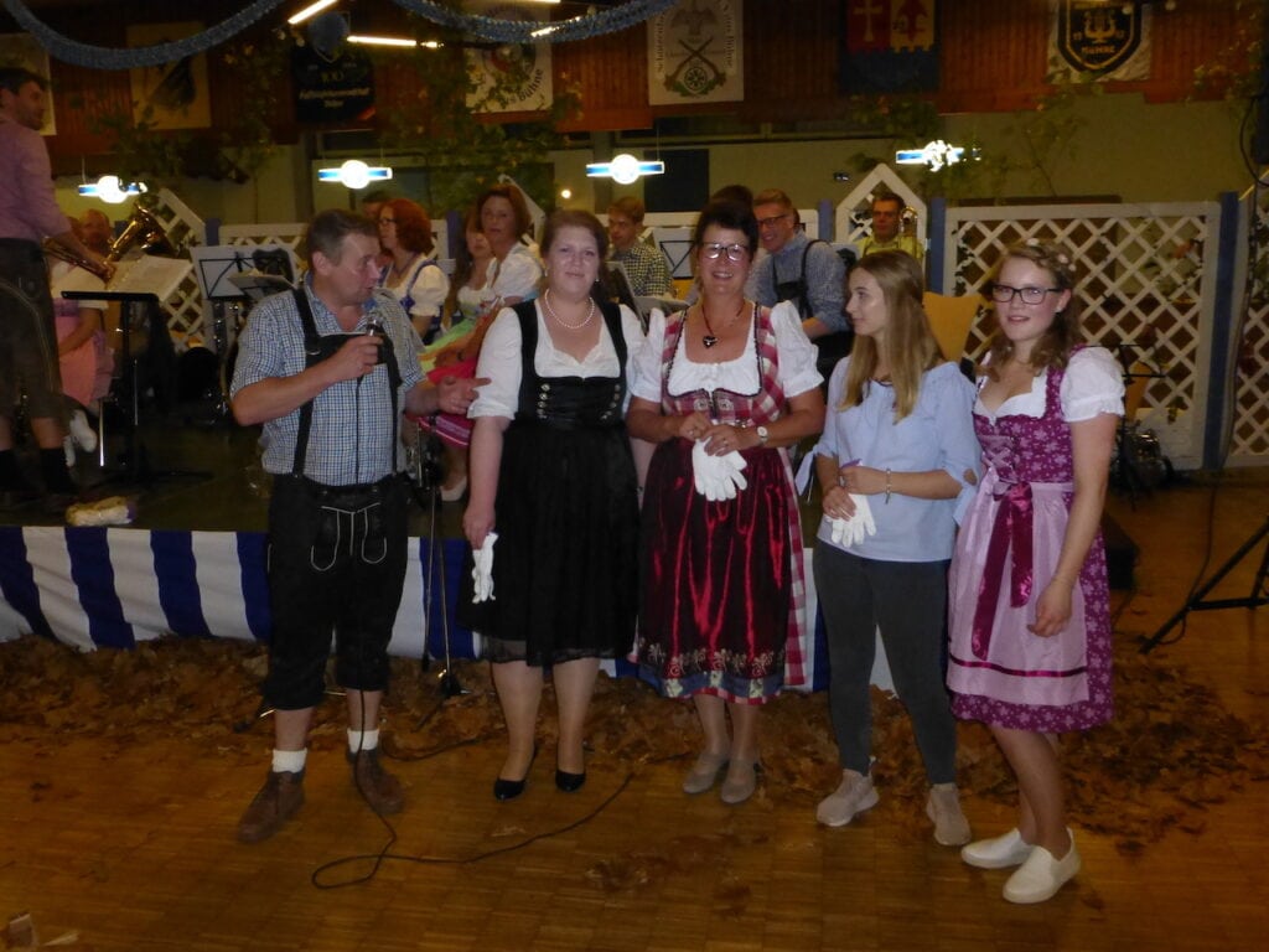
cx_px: 634
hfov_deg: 58.4
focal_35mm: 31
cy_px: 476
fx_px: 1136
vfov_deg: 45.4
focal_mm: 5.4
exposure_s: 1/60
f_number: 3.6
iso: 800
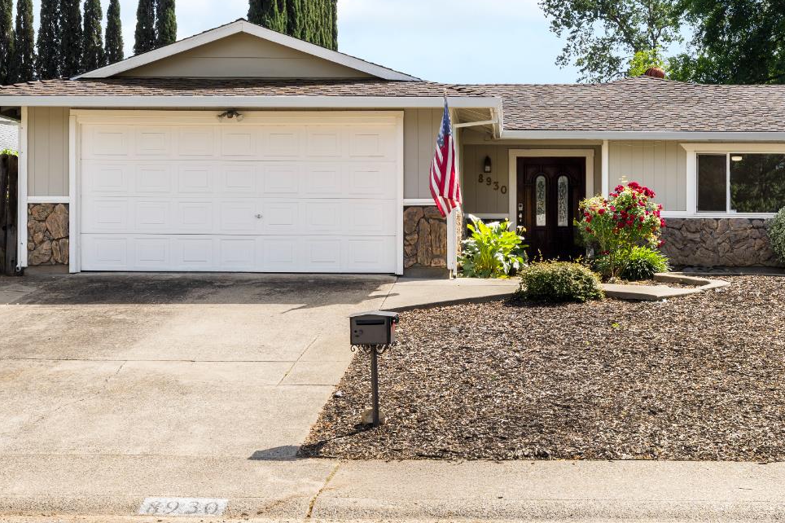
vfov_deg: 24.1
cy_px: 188
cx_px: 490
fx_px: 1221
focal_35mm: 56
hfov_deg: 35.5
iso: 320
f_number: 8
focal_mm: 24
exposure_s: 1/50
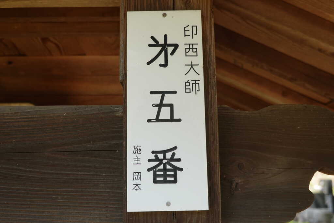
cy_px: 112
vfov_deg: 32.6
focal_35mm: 41
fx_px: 380
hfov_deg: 47.4
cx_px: 167
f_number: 4
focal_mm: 15.28
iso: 125
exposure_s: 1/160
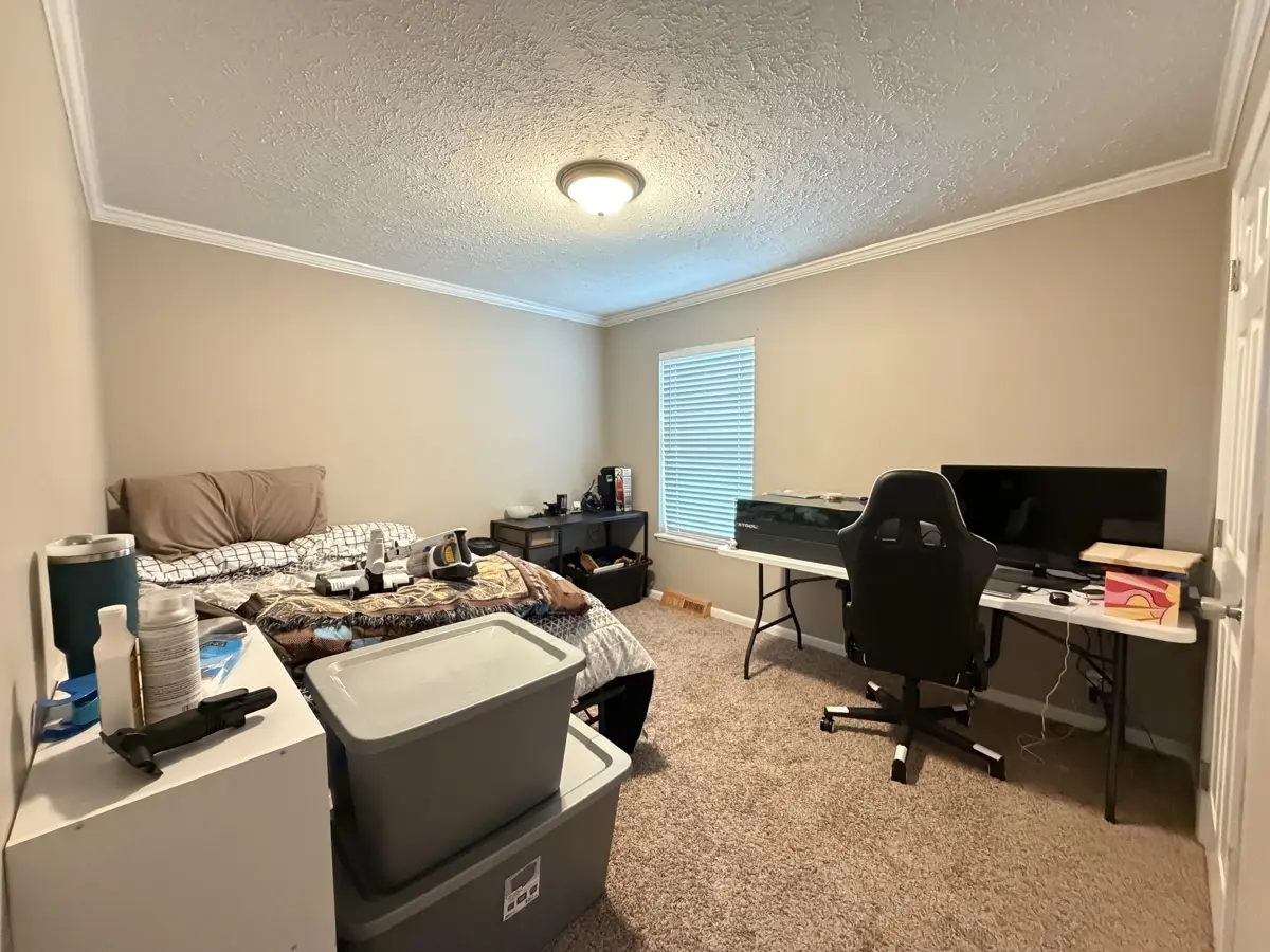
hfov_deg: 102.1
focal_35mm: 14
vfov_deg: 85.7
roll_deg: +0.7
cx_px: 635
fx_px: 514
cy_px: 476
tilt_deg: -3.9
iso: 1000
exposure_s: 1/60
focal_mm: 2.22
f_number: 2.2
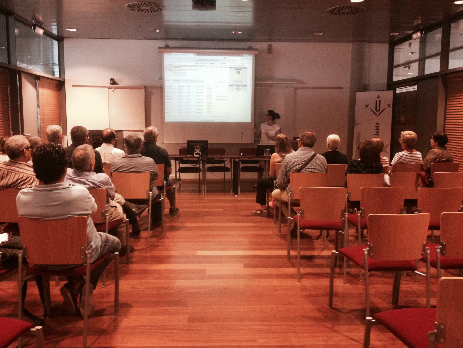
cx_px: 232
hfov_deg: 52.6
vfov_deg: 40.7
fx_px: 468
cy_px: 174
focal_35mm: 35
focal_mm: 4.28
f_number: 2.4
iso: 320
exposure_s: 1/20
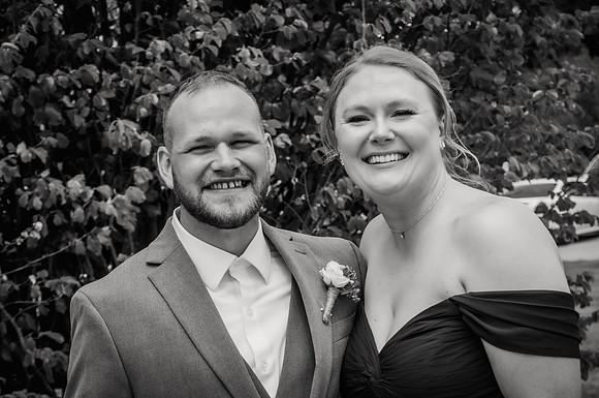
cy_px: 199
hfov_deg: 20.9
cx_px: 300
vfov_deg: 14.0
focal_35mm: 98
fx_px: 1620
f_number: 9
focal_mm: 65
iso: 200
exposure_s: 1/320
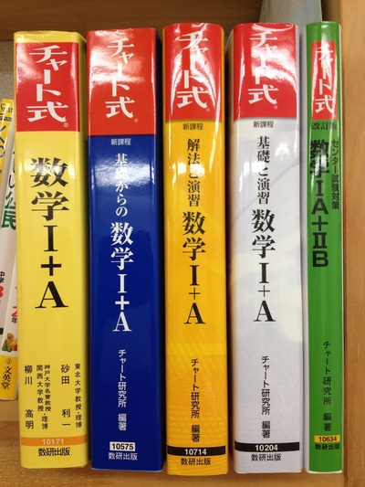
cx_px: 182
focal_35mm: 35
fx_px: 492
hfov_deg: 40.7
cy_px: 244
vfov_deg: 52.6
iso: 80
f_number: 2.4
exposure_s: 1/60
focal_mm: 4.28
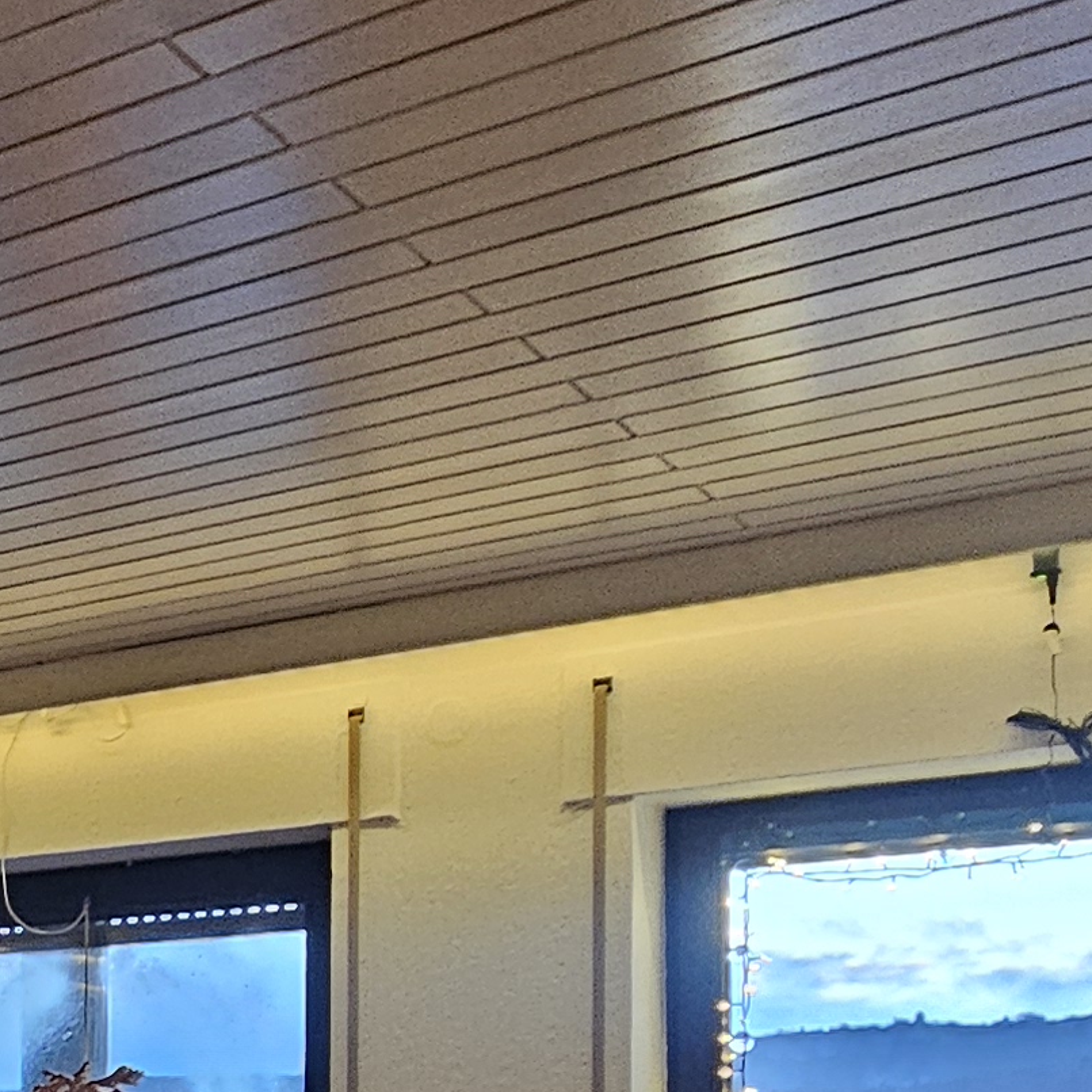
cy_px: 1146
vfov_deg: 27.9
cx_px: -658
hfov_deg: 22.8
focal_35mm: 57
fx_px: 2034
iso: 400
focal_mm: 2.2
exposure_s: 1/33.3
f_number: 2.2
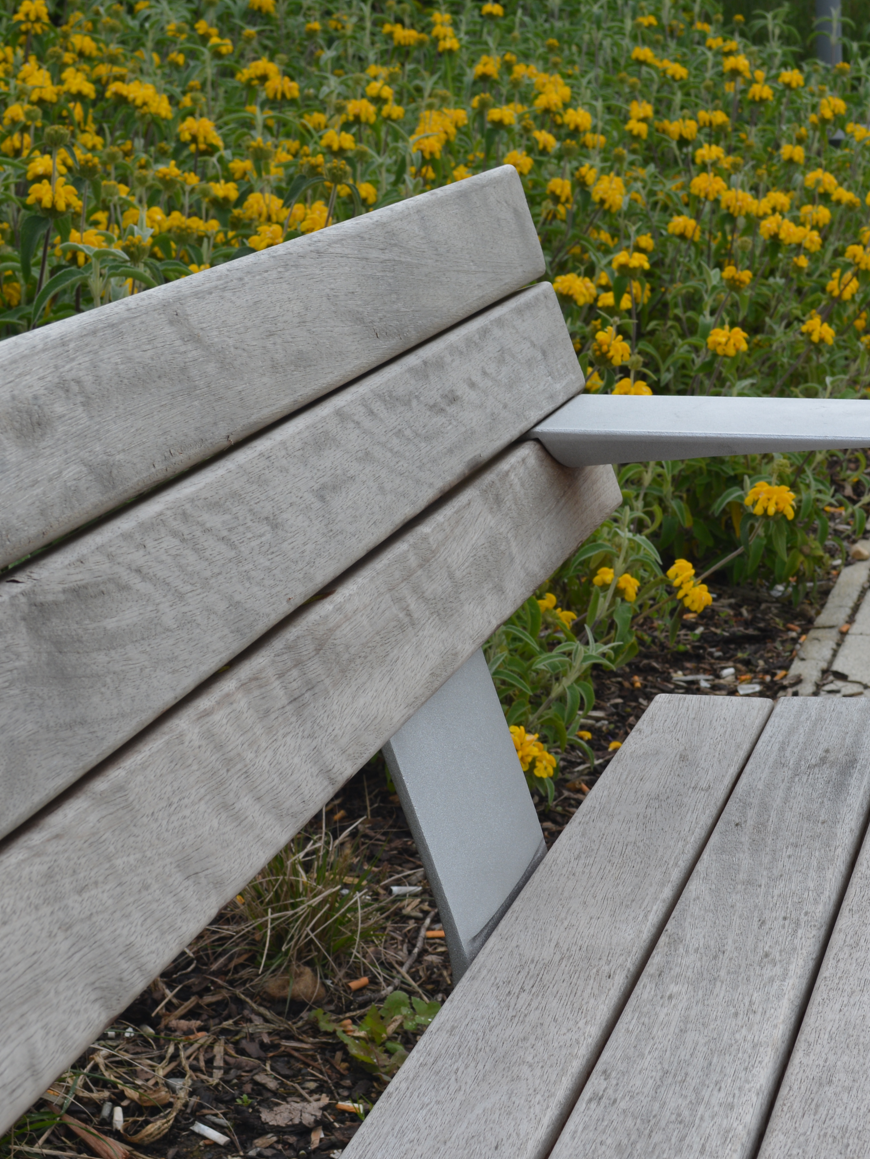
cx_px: 508
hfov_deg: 22.6
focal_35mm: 65
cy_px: 634
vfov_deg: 29.8
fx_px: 2178
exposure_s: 1/250
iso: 100
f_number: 8
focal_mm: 26
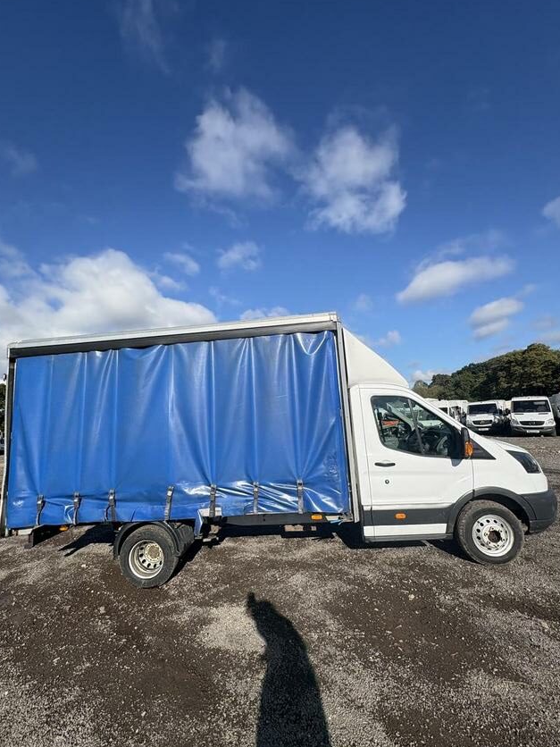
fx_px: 324
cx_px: 280
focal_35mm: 15
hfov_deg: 81.7
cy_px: 374
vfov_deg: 98.2
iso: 50
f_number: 2.2
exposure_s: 1/2494
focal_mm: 2.22
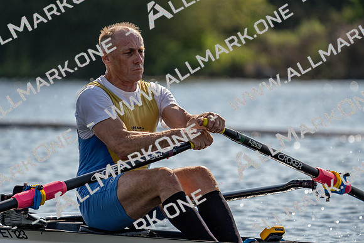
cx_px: 182
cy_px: 122
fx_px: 3358
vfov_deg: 4.1
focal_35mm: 332
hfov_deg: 6.2
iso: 160
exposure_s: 1/1600
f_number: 6.3
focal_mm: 332
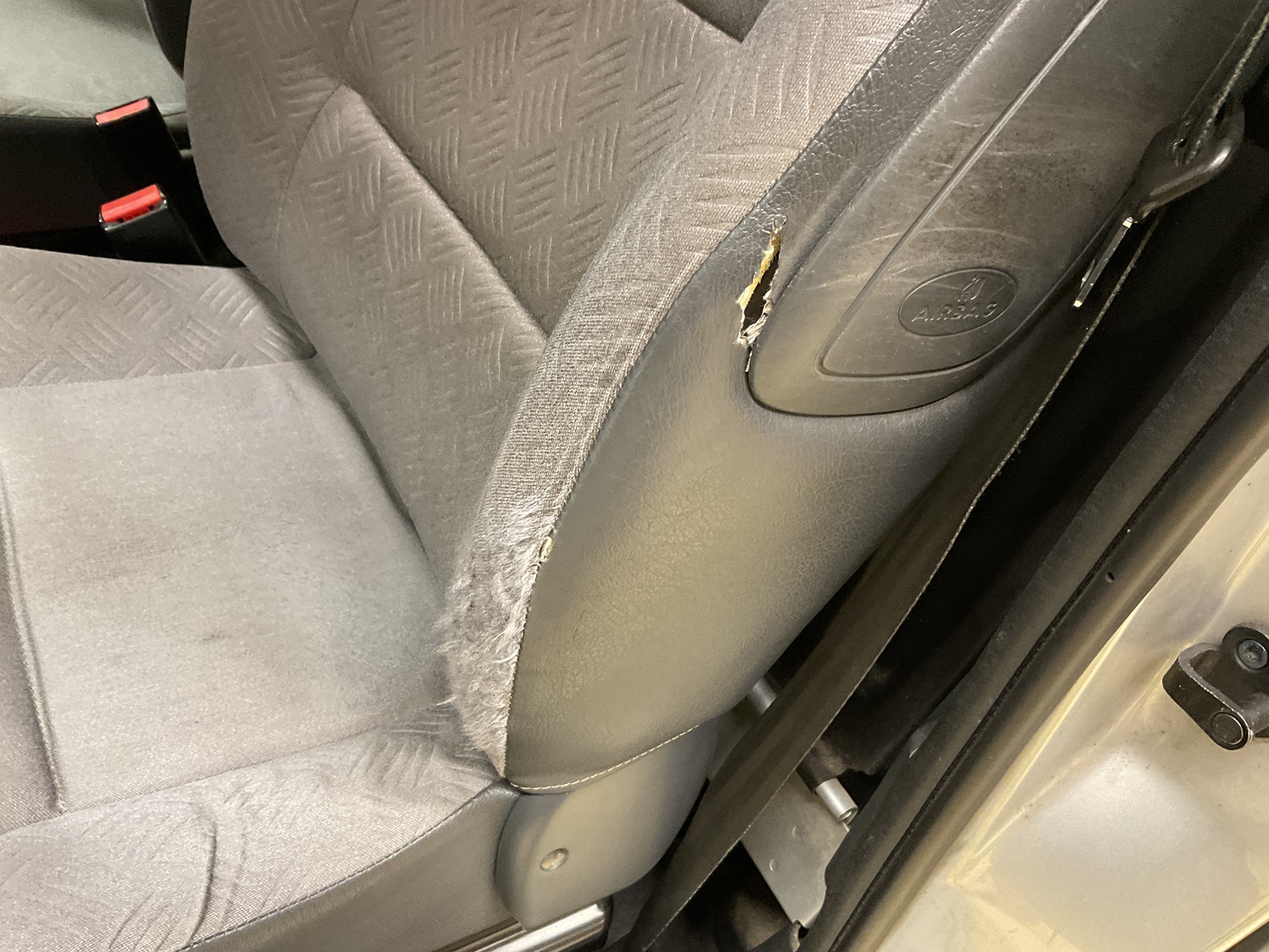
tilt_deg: -42.7
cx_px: 634
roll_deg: -13.1
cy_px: 476
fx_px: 1063
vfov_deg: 48.2
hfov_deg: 61.7
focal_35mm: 29
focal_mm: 3
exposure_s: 1/50
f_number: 1.8
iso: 200
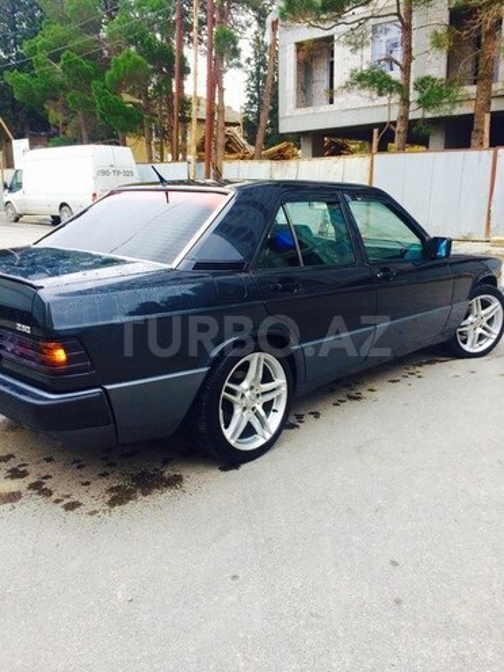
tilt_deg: -14.5
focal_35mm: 29
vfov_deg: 61.7
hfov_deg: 48.2
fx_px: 563
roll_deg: +3.0
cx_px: 252
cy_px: 336
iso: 32
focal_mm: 4.15
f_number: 2.2
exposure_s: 1/158
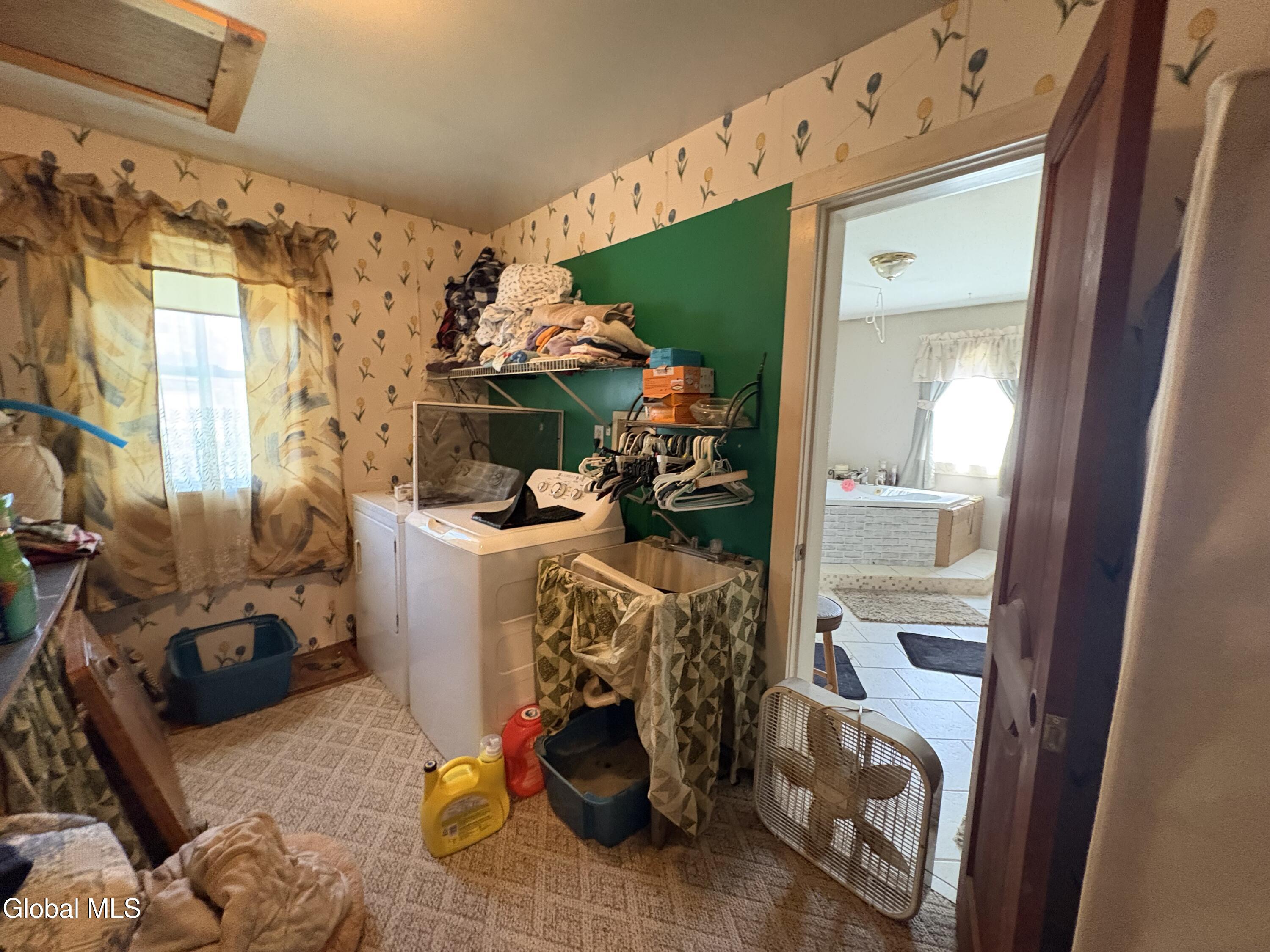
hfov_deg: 102.1
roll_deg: -0.5
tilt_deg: -7.9
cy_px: 476
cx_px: 635
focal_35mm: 14
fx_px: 514
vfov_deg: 85.7
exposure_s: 1/40
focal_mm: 2.22
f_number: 2.2
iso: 800
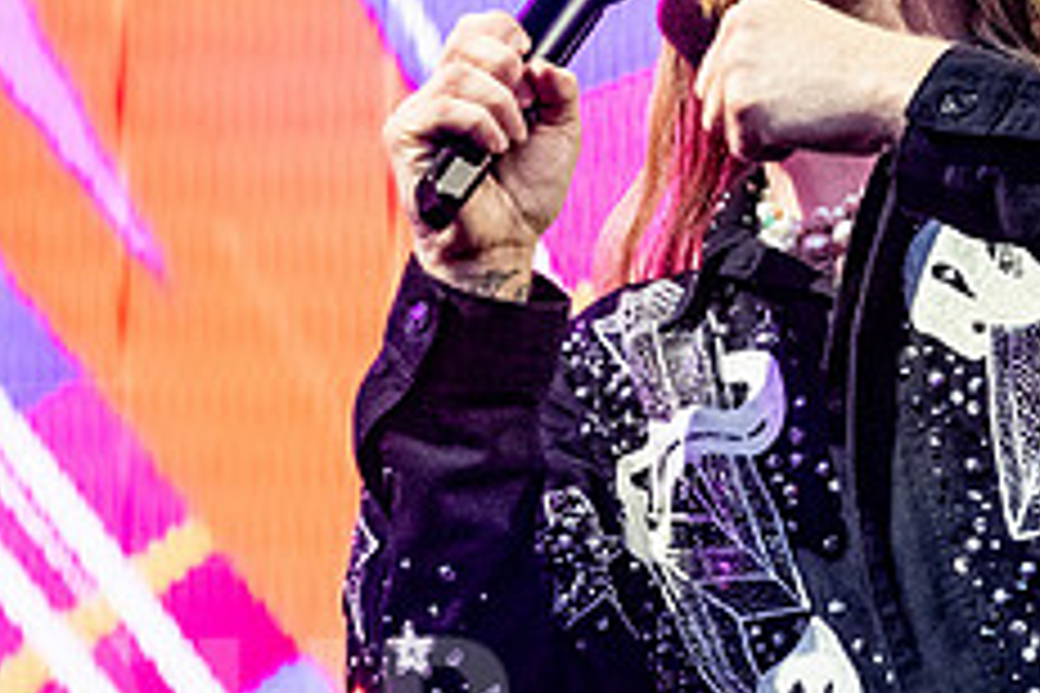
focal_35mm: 223
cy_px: 3
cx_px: 772
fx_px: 6442
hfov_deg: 9.2
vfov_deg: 6.1
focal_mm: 70
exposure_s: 1/8000
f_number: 7.1
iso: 2500
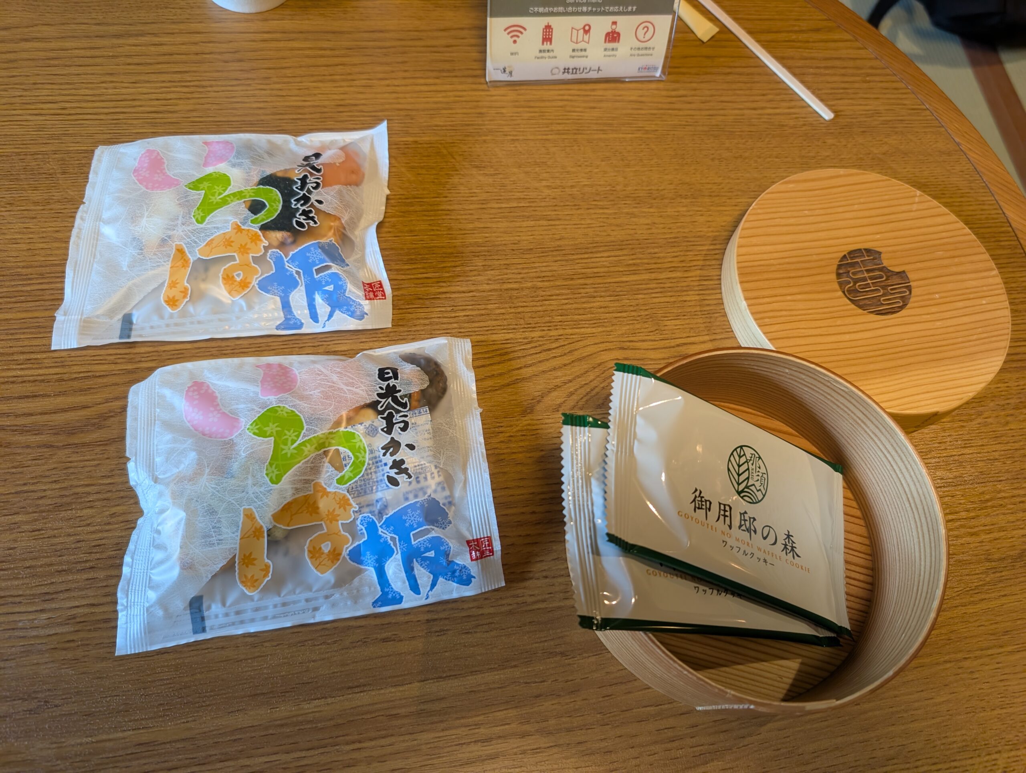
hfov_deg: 71.5
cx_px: 513
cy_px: 386
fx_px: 712
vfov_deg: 56.9
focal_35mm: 24
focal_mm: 6.9
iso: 161
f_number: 1.68
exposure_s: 1/47.1
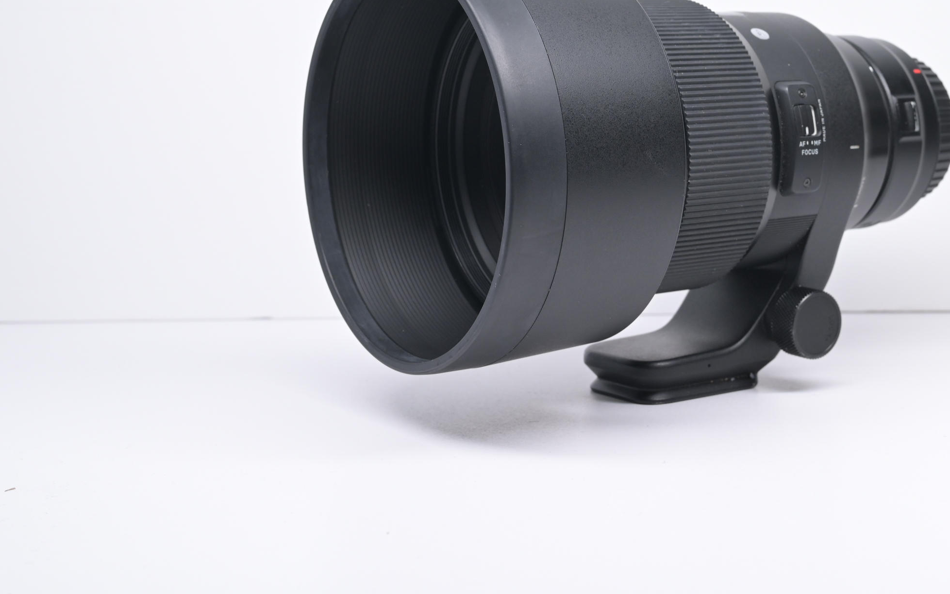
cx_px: 640
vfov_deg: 20.4
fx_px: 1631
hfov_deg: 32.2
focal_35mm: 63
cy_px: 112
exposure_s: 1/40
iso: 640
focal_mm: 40
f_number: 9
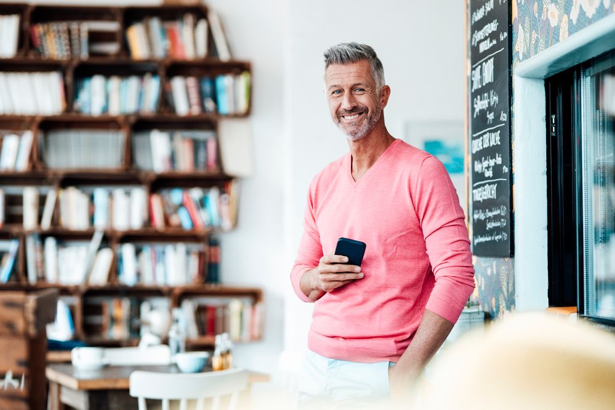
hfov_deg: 23.9
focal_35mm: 85
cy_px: 205
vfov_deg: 16.1
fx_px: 1452
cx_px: 308
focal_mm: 85
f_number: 1.8
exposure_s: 1/200
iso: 400
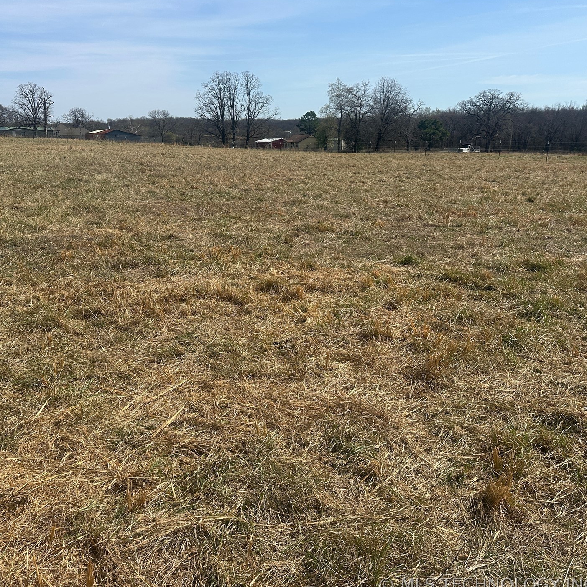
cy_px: 298
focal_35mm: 29
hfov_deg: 55.4
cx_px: 248
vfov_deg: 55.6
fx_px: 556
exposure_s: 1/5848
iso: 80
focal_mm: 6.86
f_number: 1.78
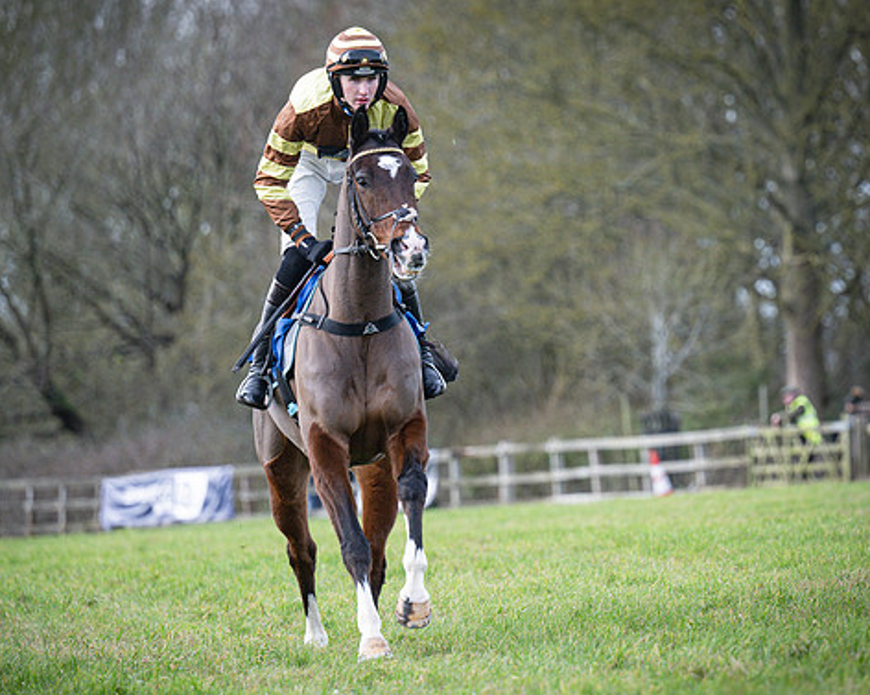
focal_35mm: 317
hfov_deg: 6.1
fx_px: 8157
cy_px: 331
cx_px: 656
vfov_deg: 4.9
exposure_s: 1/1250
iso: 400
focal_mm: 150
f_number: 2.8
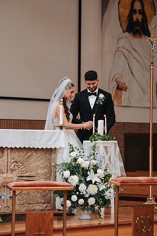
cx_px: 84
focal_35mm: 166
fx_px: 1085
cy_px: 118
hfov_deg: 8.3
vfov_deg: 12.4
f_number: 4
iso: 1000
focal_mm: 110
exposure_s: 1/200
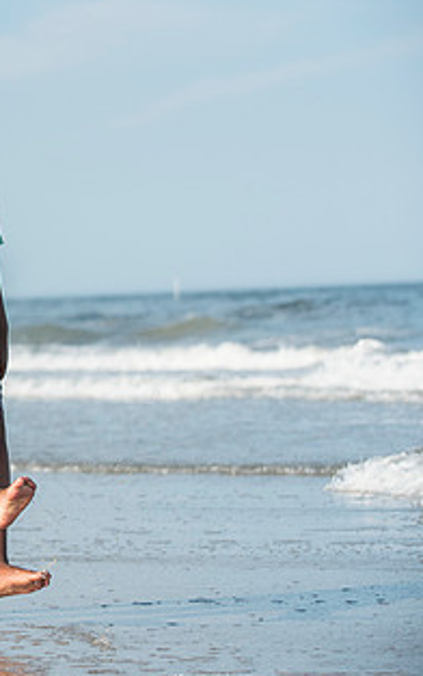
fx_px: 3131
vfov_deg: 12.3
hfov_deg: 7.6
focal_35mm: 170
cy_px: 303
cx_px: -140
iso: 250
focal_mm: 90
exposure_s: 1/4000
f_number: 3.5
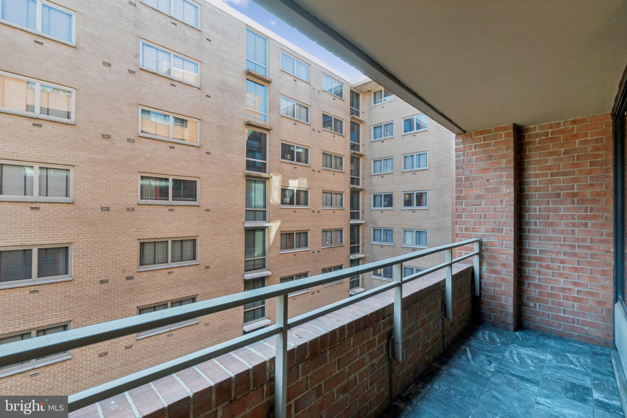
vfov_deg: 77.3
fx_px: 261
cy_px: 209
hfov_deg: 100.4
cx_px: 314
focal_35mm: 15
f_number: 20
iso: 200
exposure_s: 1/4
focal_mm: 10
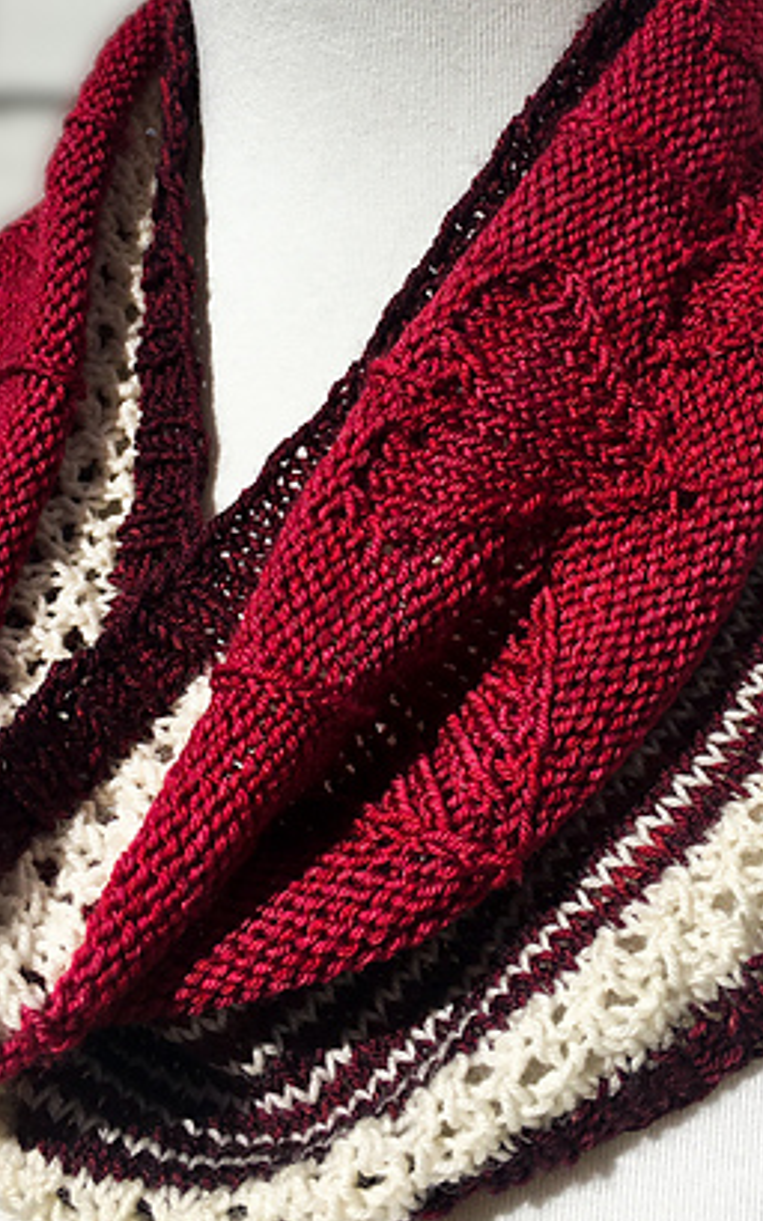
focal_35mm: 48
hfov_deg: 26.8
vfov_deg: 41.4
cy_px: 426
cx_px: 399
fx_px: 1598
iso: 25
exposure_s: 1/3497
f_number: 2.2
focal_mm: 4.15
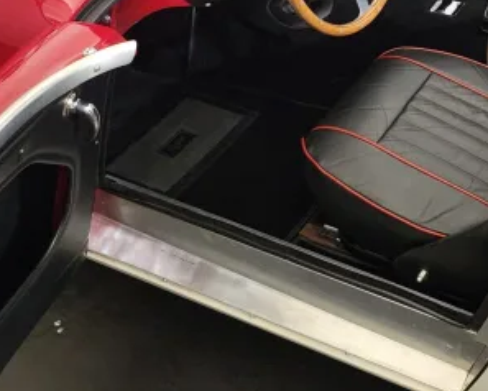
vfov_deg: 23.7
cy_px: 53
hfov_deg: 29.0
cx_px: 424
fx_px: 911
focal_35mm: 63
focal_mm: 5
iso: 1600
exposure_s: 1/25
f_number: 1.8
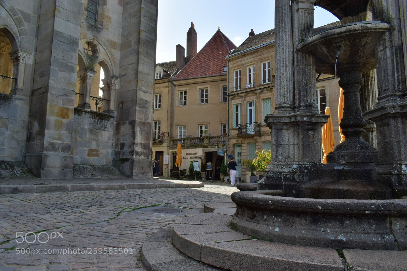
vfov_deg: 47.9
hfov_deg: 67.4
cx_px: 204
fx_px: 305
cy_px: 136
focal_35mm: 27
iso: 100
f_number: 22
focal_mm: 18
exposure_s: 1/25
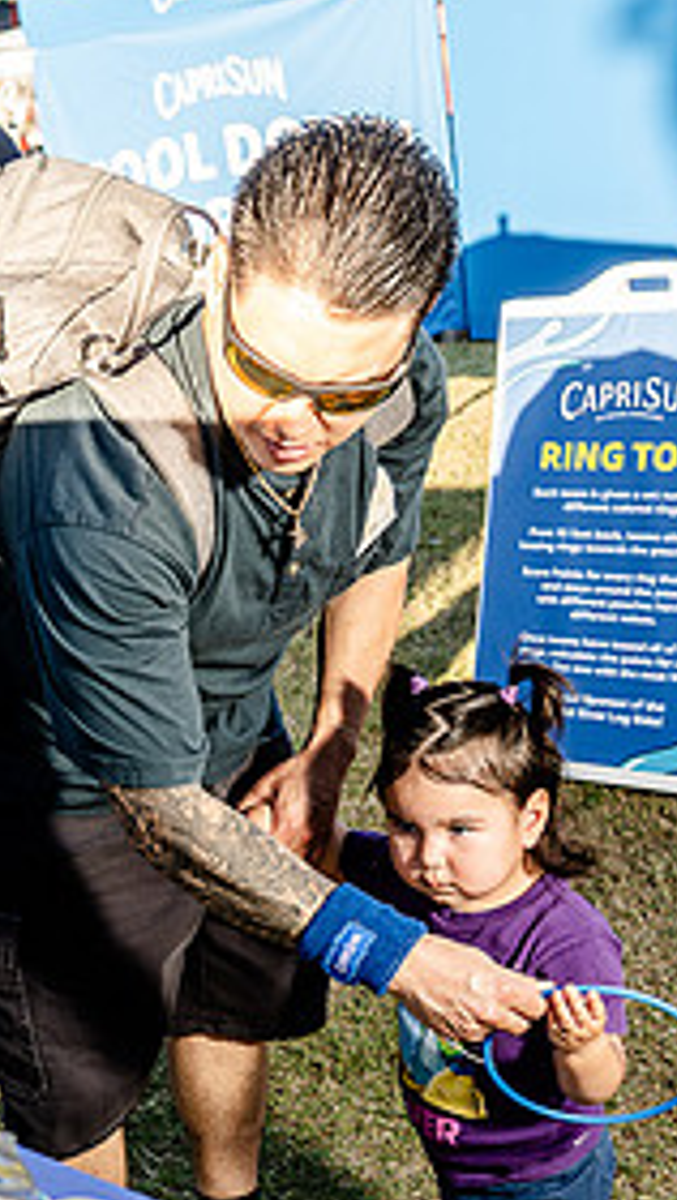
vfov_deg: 39.5
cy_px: 774
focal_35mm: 52
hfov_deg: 21.6
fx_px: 1656
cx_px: -107
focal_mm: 24
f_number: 4
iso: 125
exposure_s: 1/200
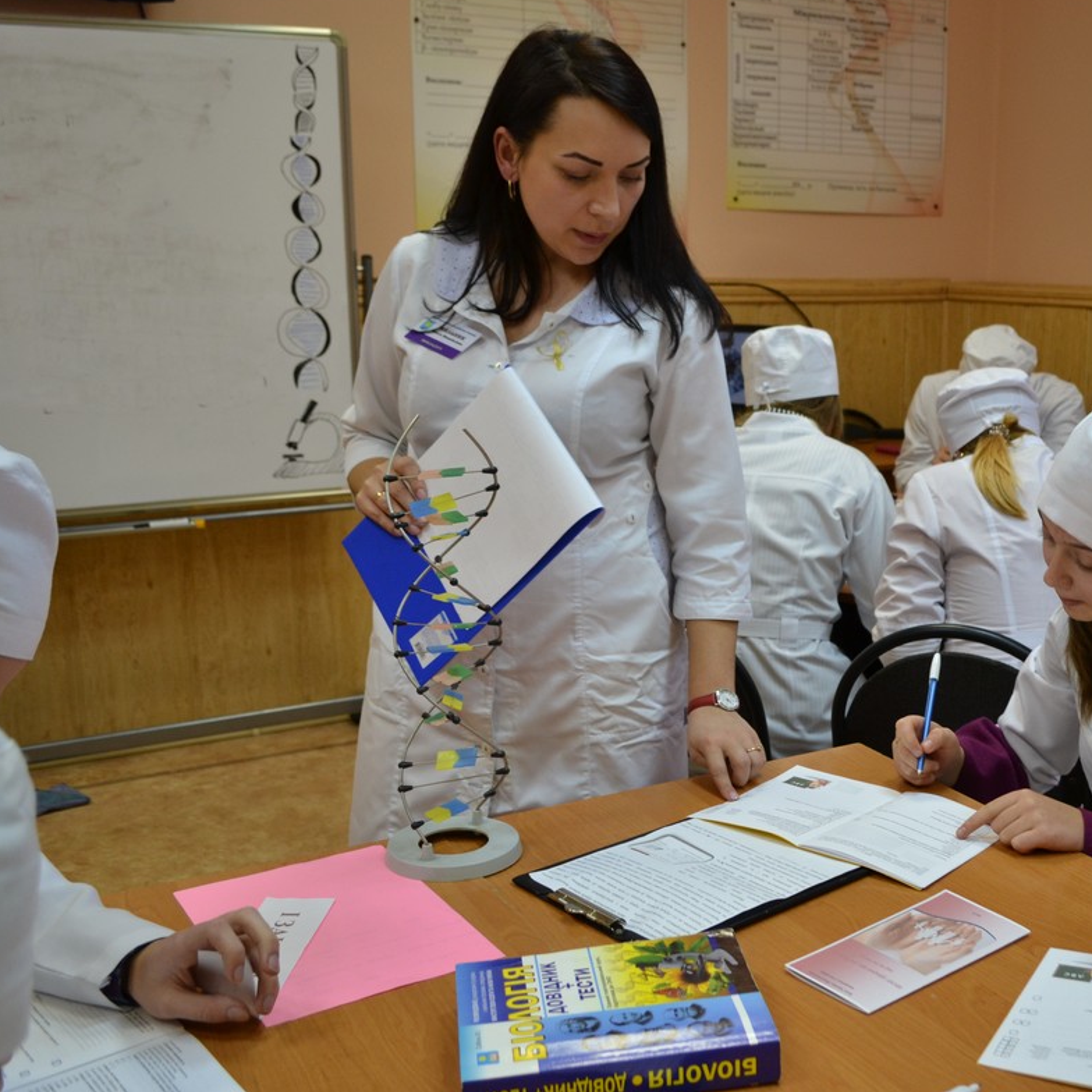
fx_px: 1392
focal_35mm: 39
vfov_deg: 42.8
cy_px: 536
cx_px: 765
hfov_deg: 42.0
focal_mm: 20
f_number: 4
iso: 400
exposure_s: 1/60
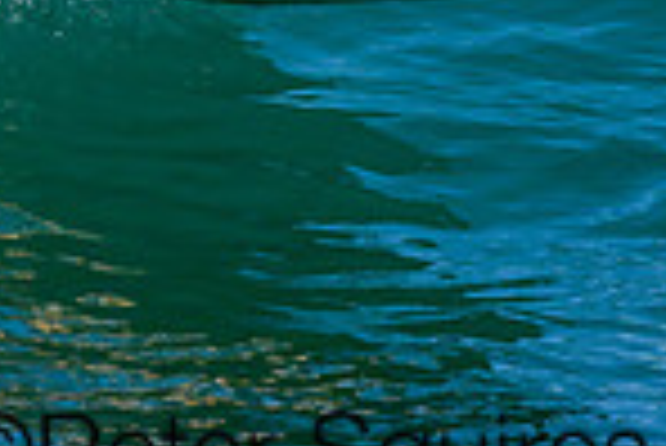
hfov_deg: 0.5
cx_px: 35
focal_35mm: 3773
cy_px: -473
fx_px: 69868
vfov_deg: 0.4
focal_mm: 800
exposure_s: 1/2000
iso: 450
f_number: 6.3
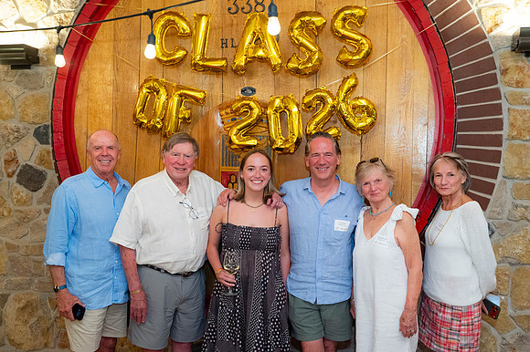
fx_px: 470
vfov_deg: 41.1
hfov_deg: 58.8
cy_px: 185
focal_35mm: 32
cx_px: 283
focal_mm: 28
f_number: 4
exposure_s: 1/125
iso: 2000
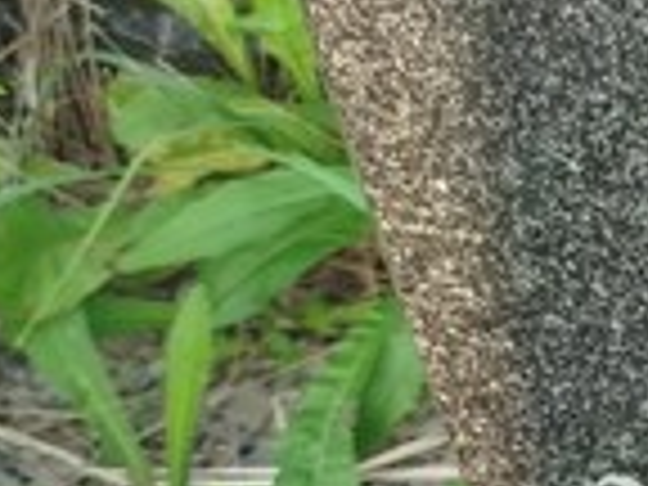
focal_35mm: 133
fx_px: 2490
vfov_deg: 11.1
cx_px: 1278
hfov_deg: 13.0
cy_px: 446
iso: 50
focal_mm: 5.31
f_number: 1.7
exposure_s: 1/112
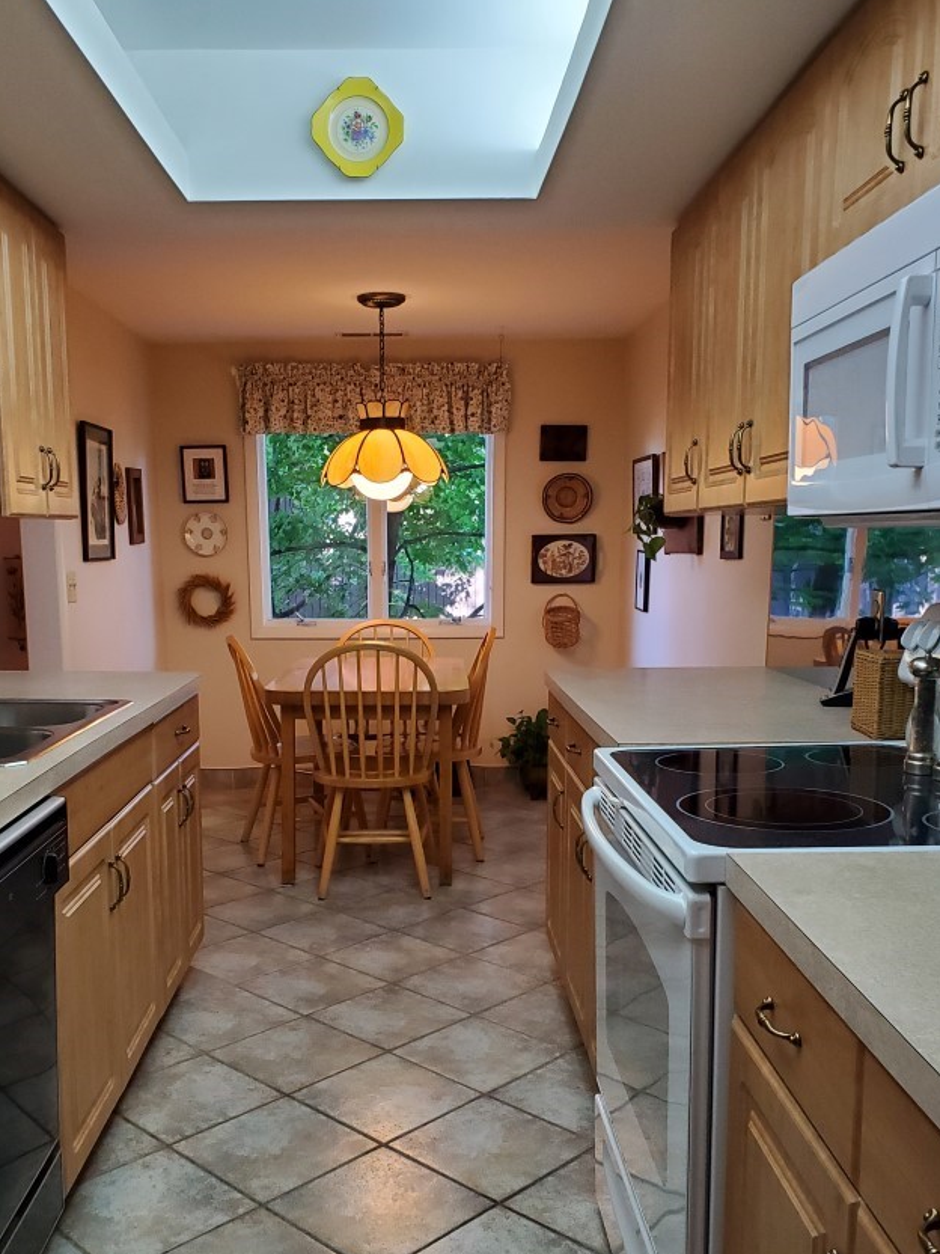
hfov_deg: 44.0
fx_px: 1159
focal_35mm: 32
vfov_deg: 56.3
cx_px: 404
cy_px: 758
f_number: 2.4
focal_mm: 4.3
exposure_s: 1/120
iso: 320
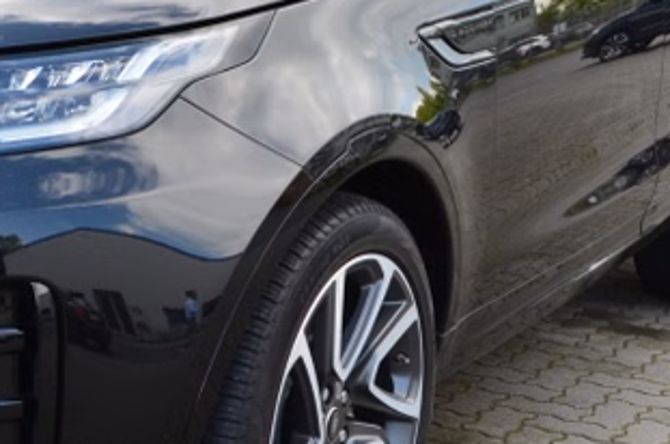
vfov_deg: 16.0
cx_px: 125
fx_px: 1579
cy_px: 181
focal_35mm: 85
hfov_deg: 23.6
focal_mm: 22
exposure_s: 1/60
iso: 320
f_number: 10
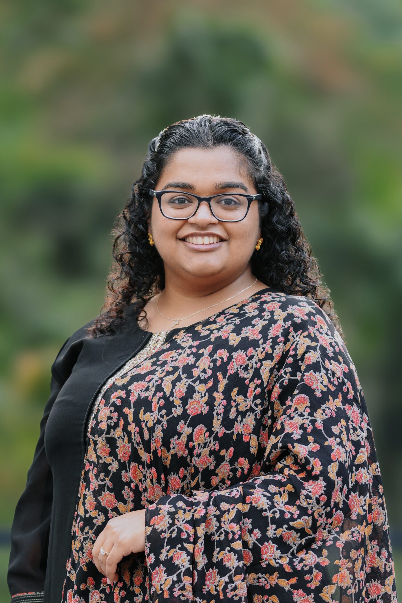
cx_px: 201
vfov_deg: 23.9
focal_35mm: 85
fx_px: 1424
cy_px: 302
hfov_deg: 16.1
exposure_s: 1/400
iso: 160
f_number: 1.4
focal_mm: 85
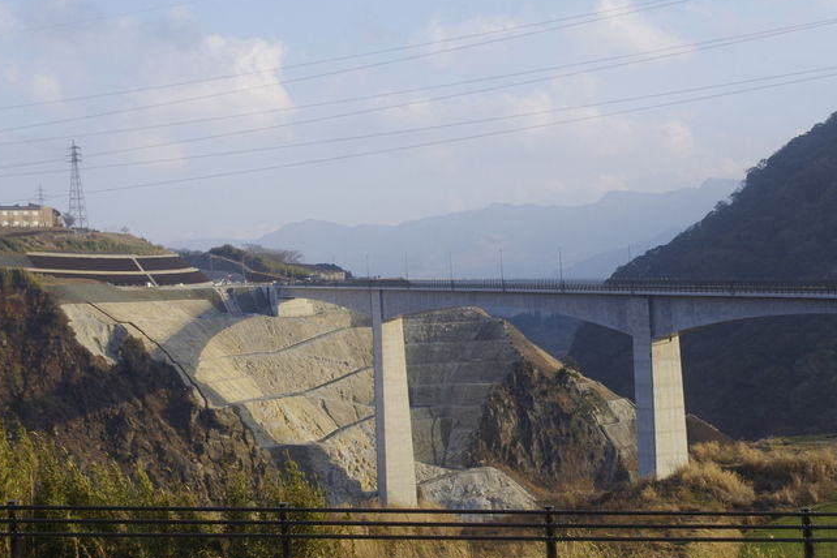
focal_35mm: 66
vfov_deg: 20.6
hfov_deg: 30.5
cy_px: 303
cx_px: 492
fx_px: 1534
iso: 400
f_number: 11
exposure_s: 1/160
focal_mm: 35
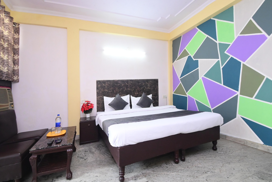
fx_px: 113
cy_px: 91
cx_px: 136
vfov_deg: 77.3
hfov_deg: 100.4
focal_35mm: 15
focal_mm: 10
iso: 2500
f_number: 5.6
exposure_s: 1/160
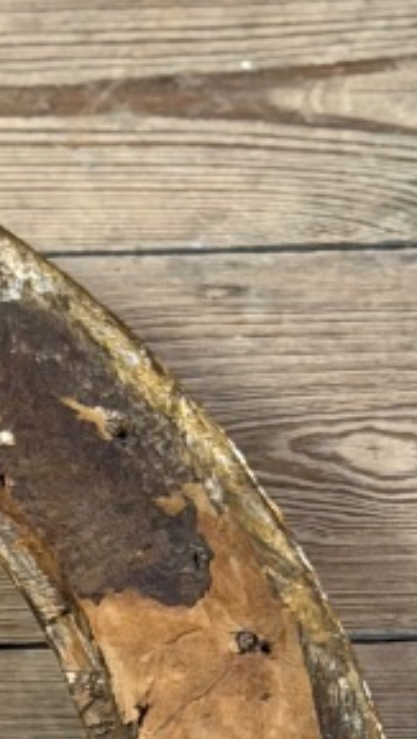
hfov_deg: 5.4
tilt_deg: -57.1
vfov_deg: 9.7
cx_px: -594
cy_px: 1010
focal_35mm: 217
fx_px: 4257
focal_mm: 6.76
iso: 250
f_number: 1.78
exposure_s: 1/33
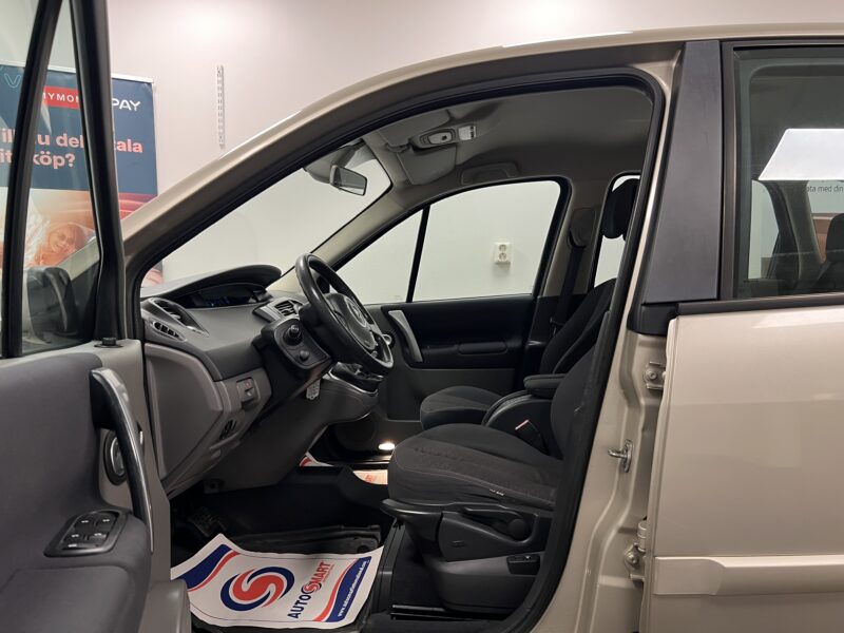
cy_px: 316
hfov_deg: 67.3
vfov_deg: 53.1
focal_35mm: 26
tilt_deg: -3.6
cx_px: 422
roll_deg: -0.3
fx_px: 634
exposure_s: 1/50
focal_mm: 5.7
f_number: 1.5
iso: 160
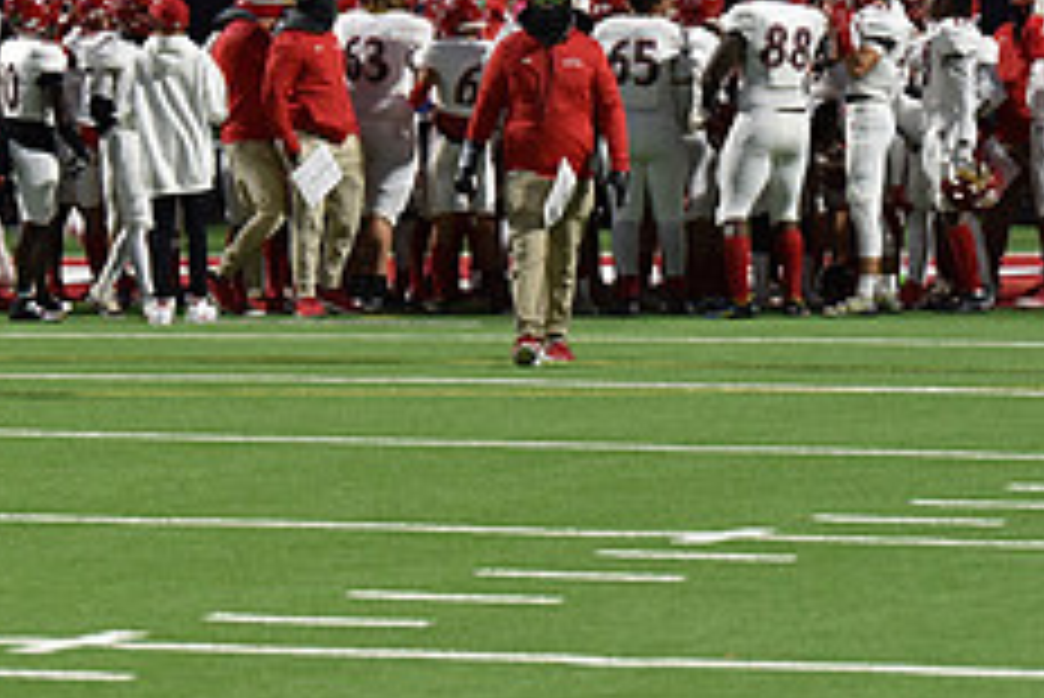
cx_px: 554
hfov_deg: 7.4
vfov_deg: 4.9
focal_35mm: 280
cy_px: 47
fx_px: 8125
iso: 2000
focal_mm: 112
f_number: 2.8
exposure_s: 1/500
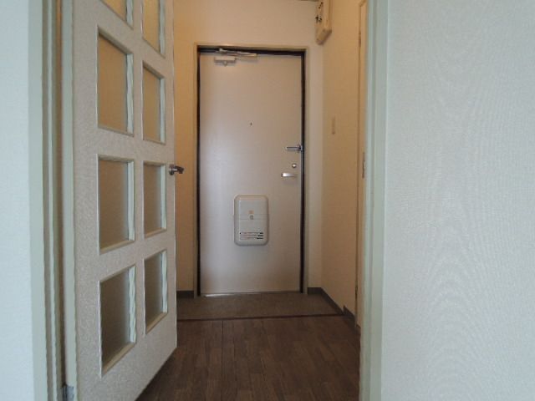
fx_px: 371
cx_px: 268
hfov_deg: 71.6
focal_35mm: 24
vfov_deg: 56.8
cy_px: 200
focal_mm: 4.3
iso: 280
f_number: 2.2
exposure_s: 1/60
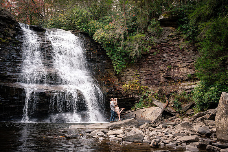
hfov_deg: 49.5
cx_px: 114
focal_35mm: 39
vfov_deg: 34.2
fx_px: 247
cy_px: 76
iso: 2000
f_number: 8
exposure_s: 1/125
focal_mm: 39
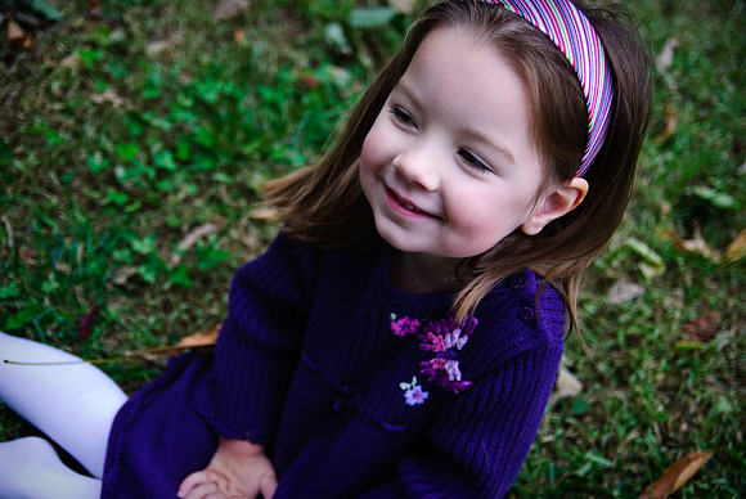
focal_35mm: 57
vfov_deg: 23.8
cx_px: 373
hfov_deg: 35.0
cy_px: 250
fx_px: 1182
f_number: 2.8
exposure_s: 1/800
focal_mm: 38
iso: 400
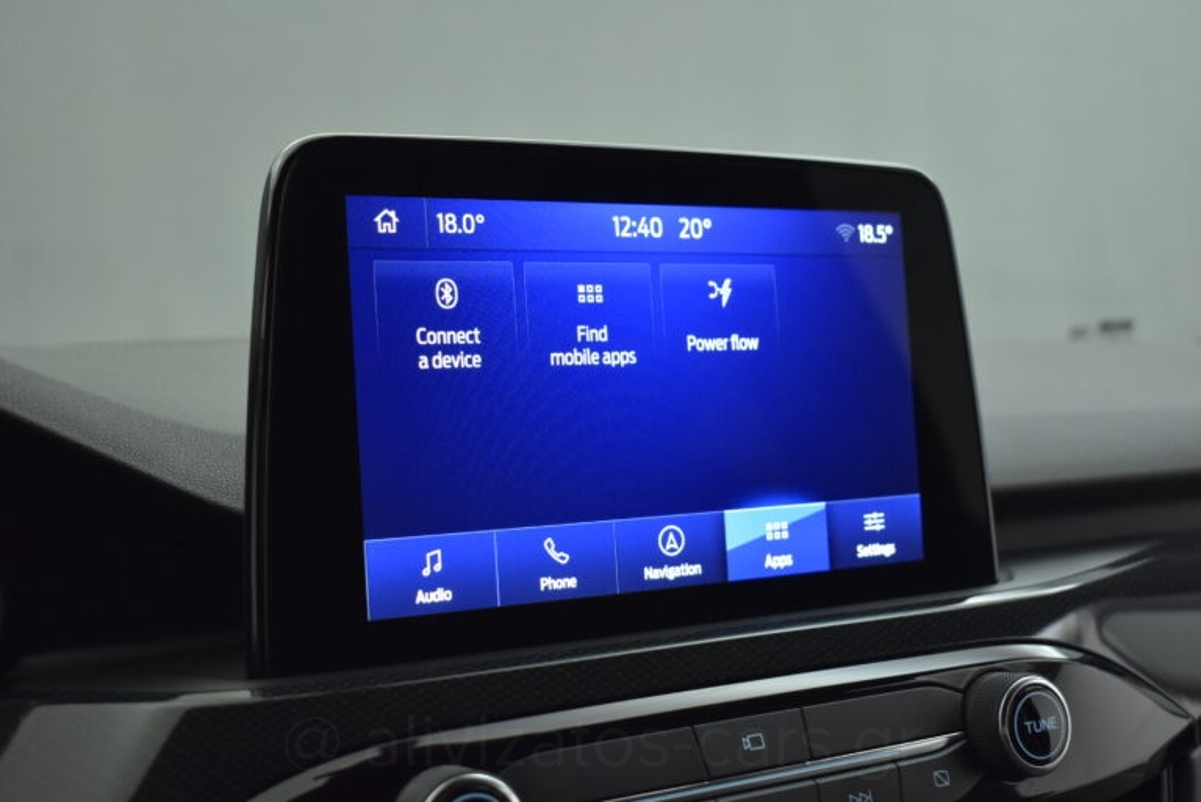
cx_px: 600
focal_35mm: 45
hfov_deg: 43.6
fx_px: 1502
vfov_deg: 29.9
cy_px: 401
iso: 1600
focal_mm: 30
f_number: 4.2
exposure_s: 1/100
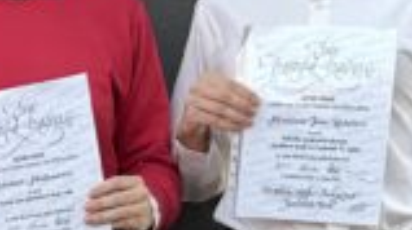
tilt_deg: -6.4
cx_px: -205
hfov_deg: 14.6
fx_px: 1495
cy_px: 305
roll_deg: -0.8
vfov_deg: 8.7
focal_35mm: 137
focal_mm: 5.7
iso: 125
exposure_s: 1/121
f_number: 1.5
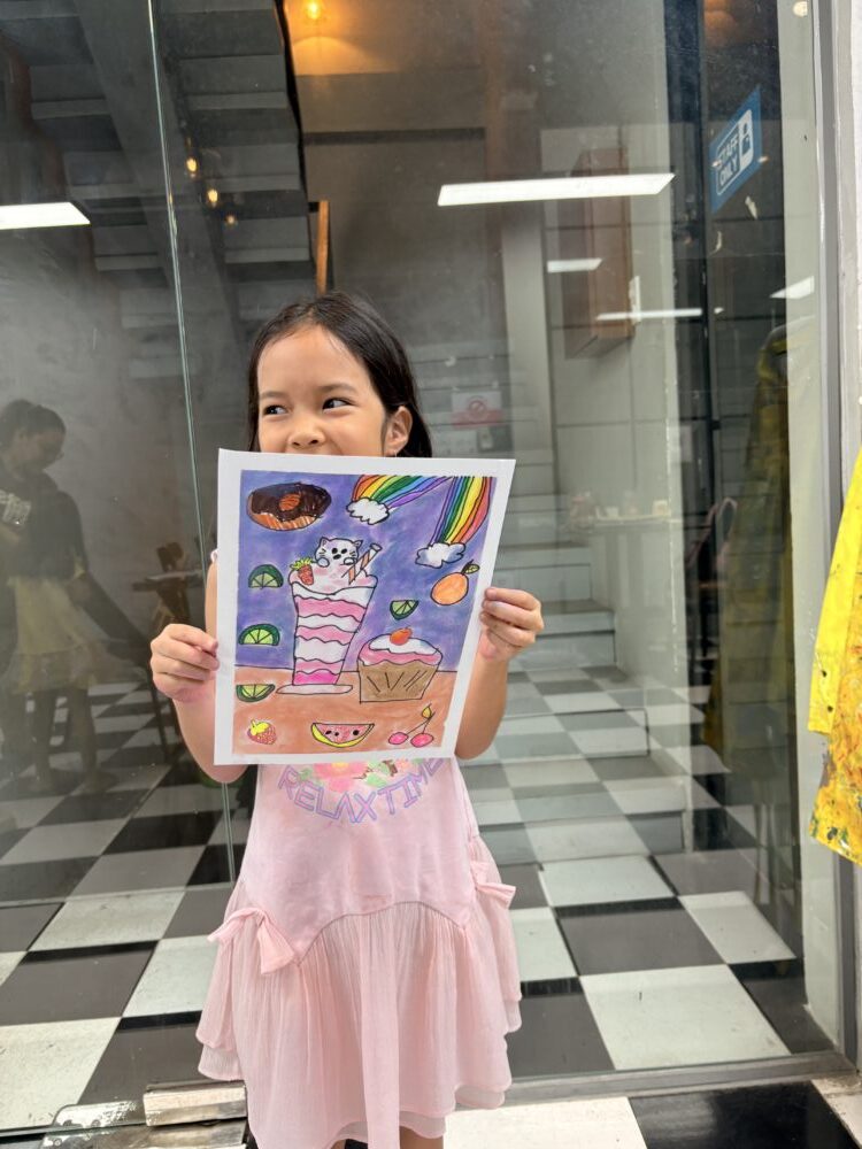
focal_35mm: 26
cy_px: 574
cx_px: 431
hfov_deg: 53.1
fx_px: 863
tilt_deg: -4.4
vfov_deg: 67.3
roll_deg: +3.8
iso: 64
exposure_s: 1/50
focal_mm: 5.96
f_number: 1.6
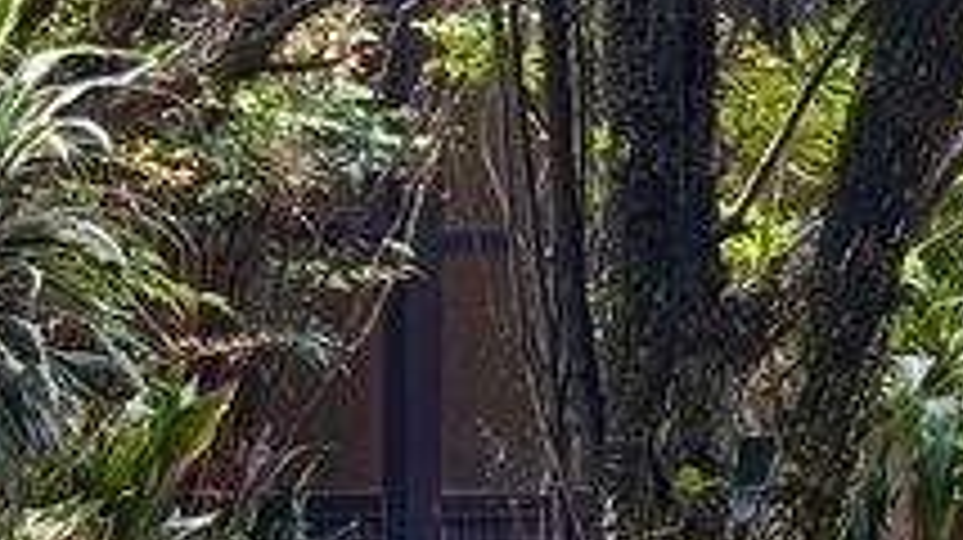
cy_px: -90
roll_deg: +1.0
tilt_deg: +5.1
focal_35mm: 318
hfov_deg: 6.5
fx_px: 8114
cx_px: 2133
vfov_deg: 3.8
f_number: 1.6
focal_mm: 5.96
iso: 32
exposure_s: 1/247
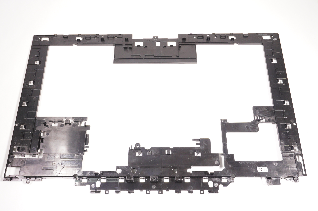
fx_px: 304
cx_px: 159
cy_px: 106
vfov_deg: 38.3
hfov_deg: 55.1
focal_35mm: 34
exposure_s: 1/40
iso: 400
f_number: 5.6
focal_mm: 23
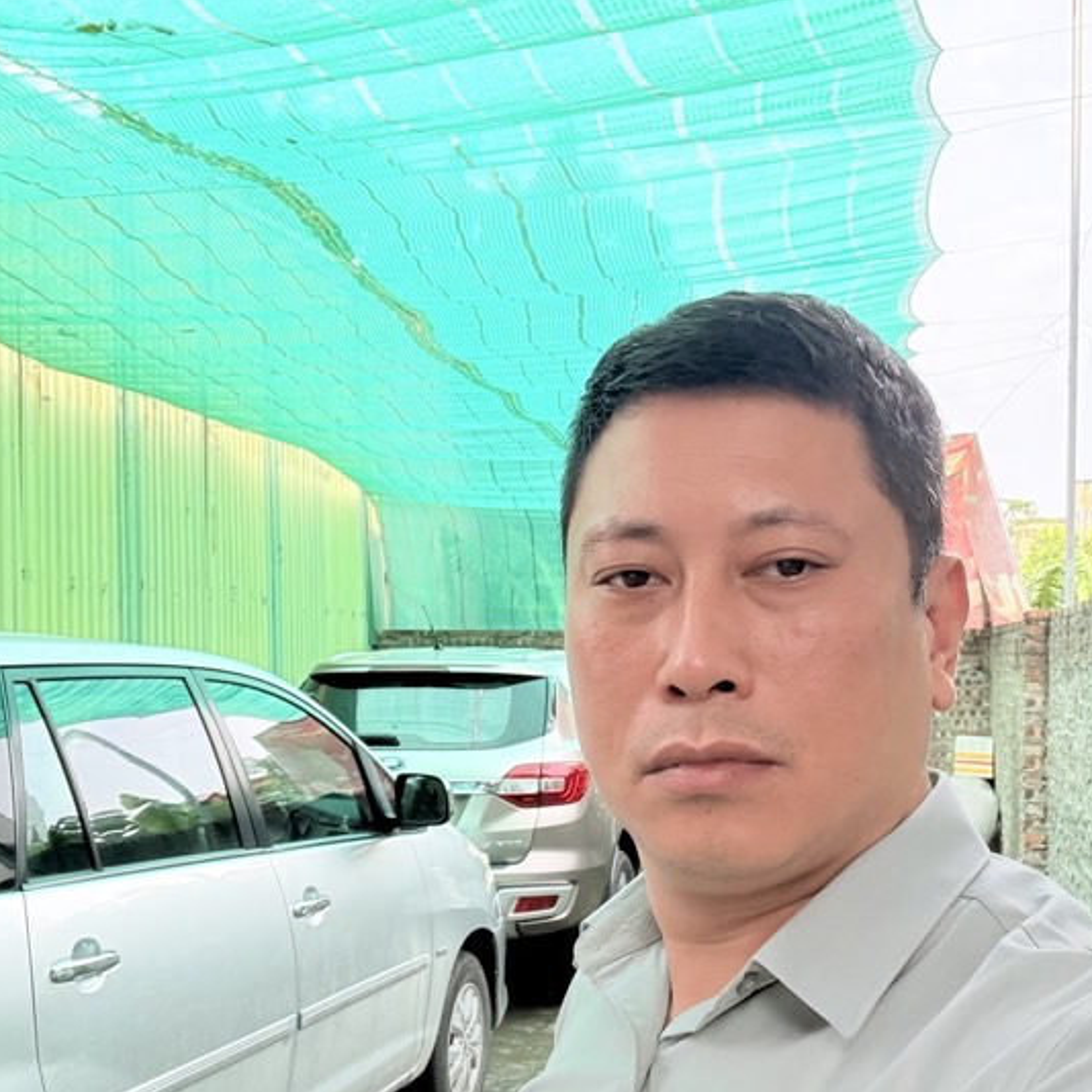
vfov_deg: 42.6
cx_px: 548
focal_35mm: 39
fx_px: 1392
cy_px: 671
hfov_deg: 42.8
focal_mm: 2.69
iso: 80
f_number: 1.9
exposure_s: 1/113
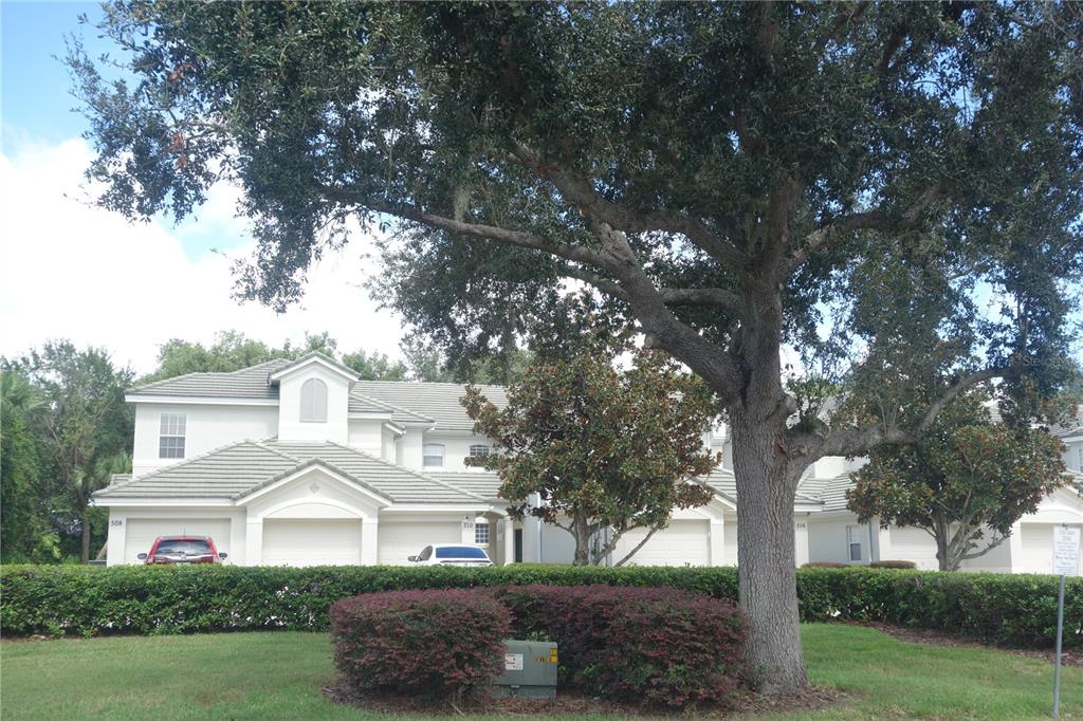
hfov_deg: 50.7
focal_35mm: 38
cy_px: 360
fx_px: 1143
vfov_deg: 35.0
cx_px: 542
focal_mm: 14.23
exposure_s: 1/160
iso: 125
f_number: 5.6
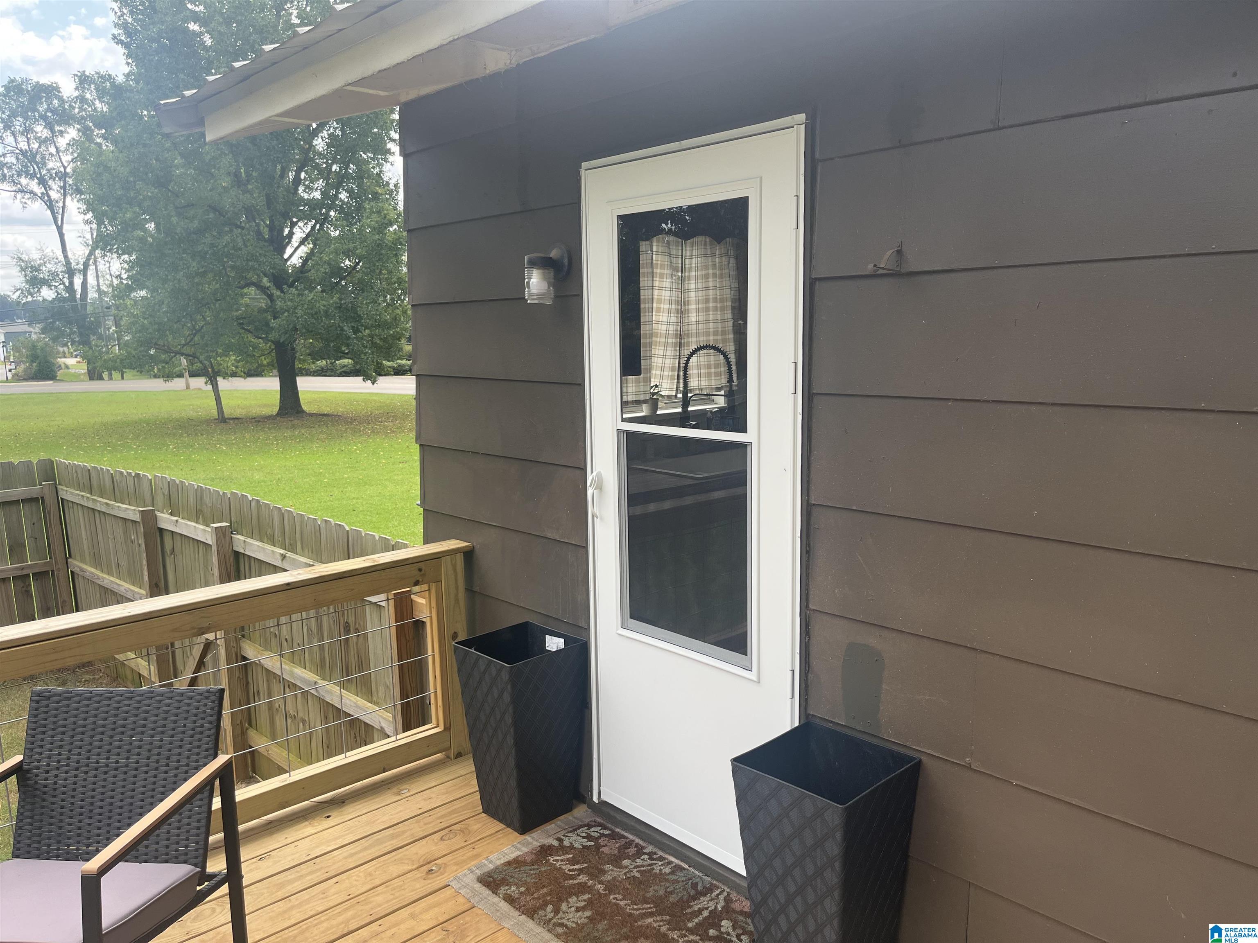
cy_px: 472
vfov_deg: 53.1
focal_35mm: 26
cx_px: 629
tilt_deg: -9.2
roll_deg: +1.0
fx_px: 945
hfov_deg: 67.3
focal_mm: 5.1
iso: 50
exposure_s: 1/701
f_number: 1.6
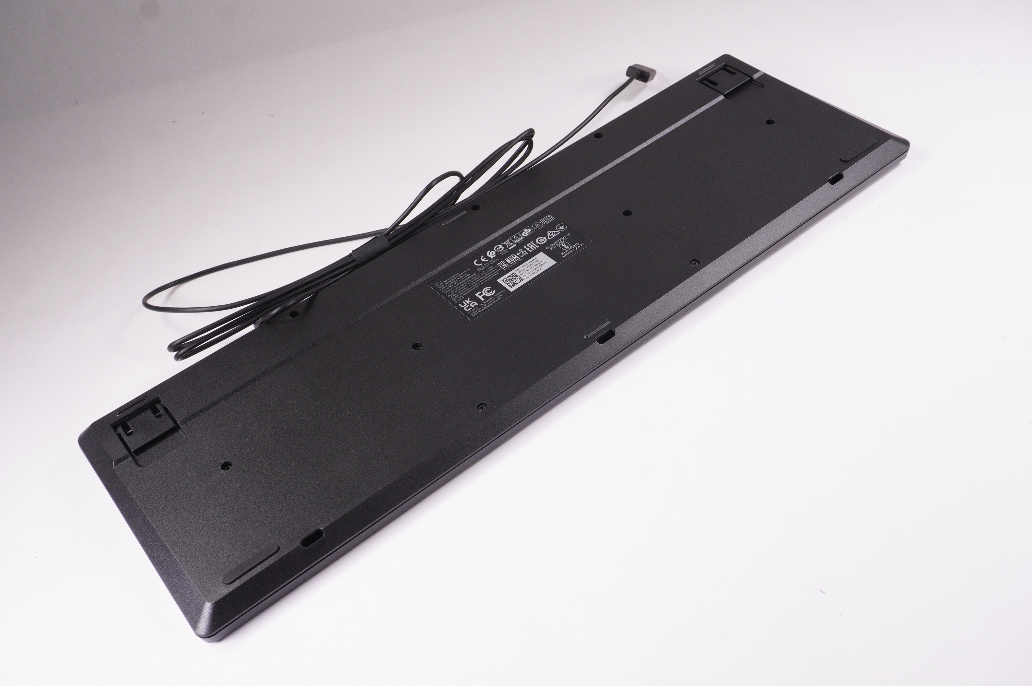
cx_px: 516
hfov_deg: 55.1
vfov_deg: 38.3
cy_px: 343
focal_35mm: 34
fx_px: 988
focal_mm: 23
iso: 800
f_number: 9
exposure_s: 1/250
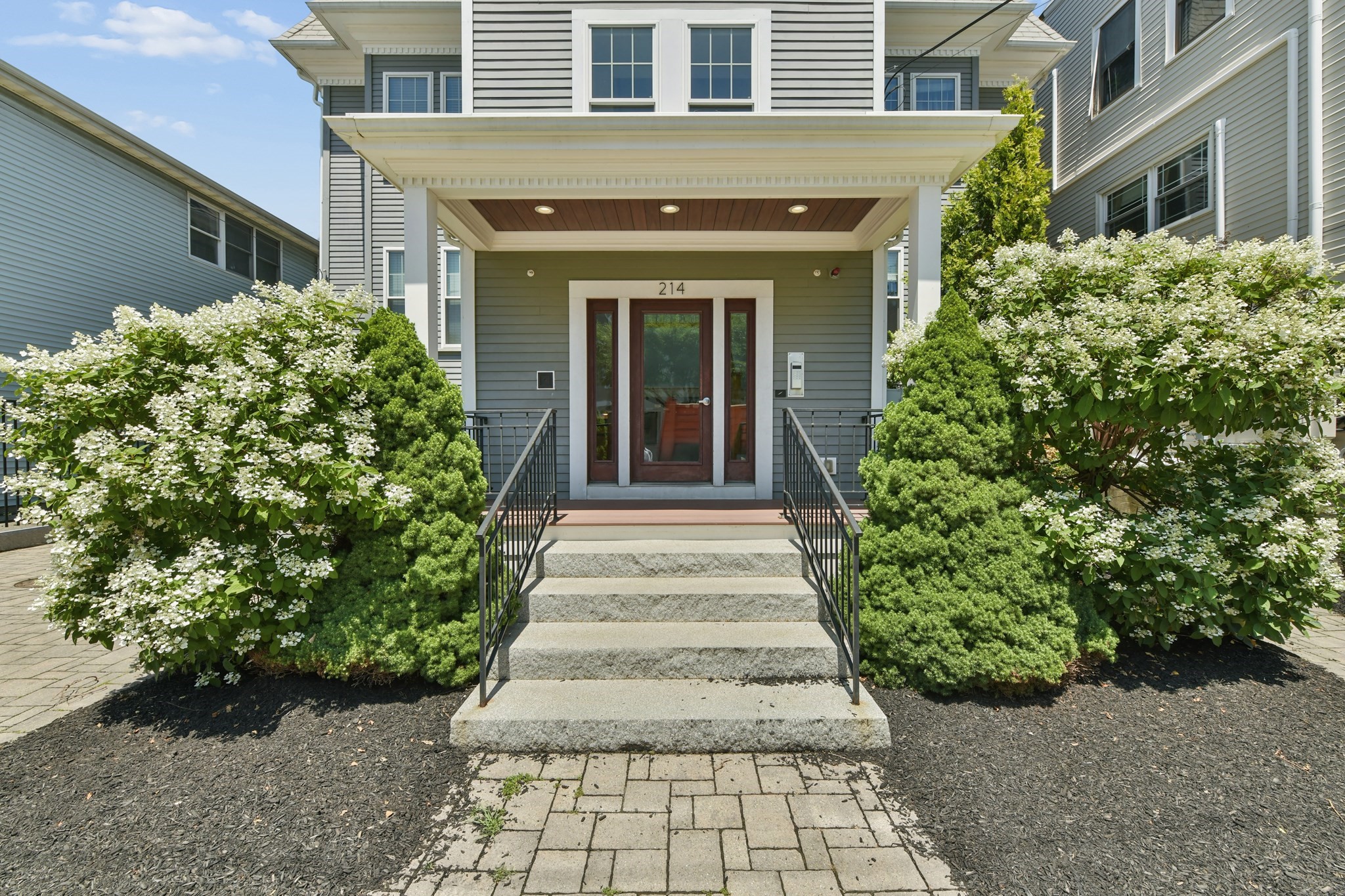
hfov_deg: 104.3
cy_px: 448
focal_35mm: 14
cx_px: 672
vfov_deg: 81.2
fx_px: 523
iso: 640
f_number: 9
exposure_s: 1/1000
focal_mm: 14
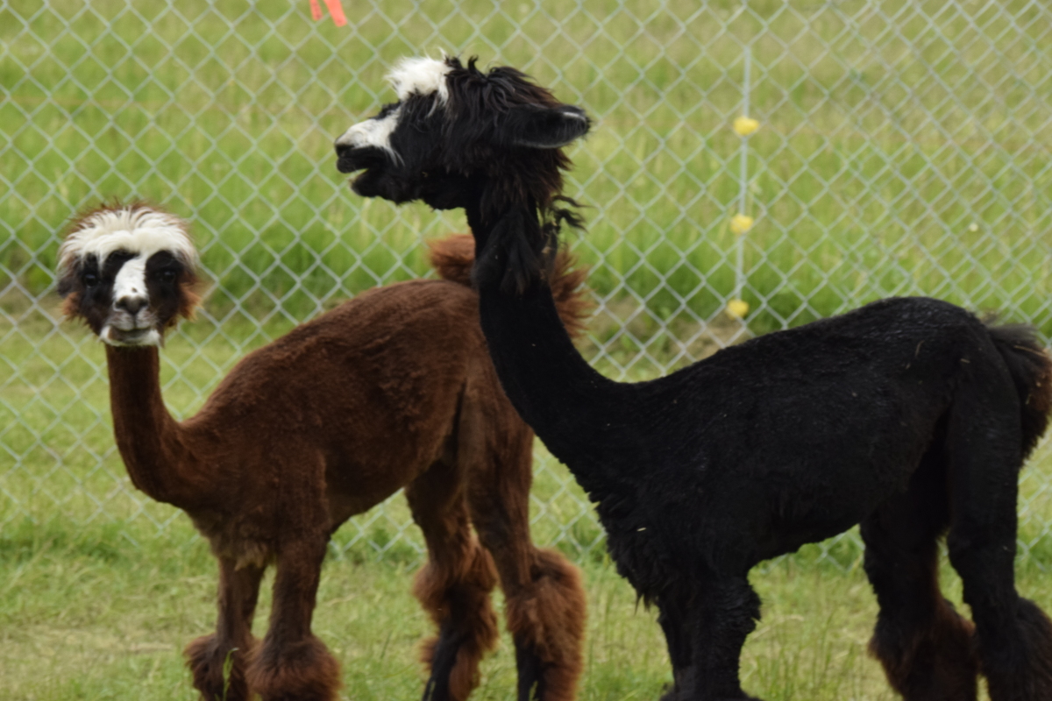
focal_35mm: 108
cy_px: 350
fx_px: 3156
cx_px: 526
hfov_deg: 18.9
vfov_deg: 12.7
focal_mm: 72
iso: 800
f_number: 6.3
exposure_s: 1/160
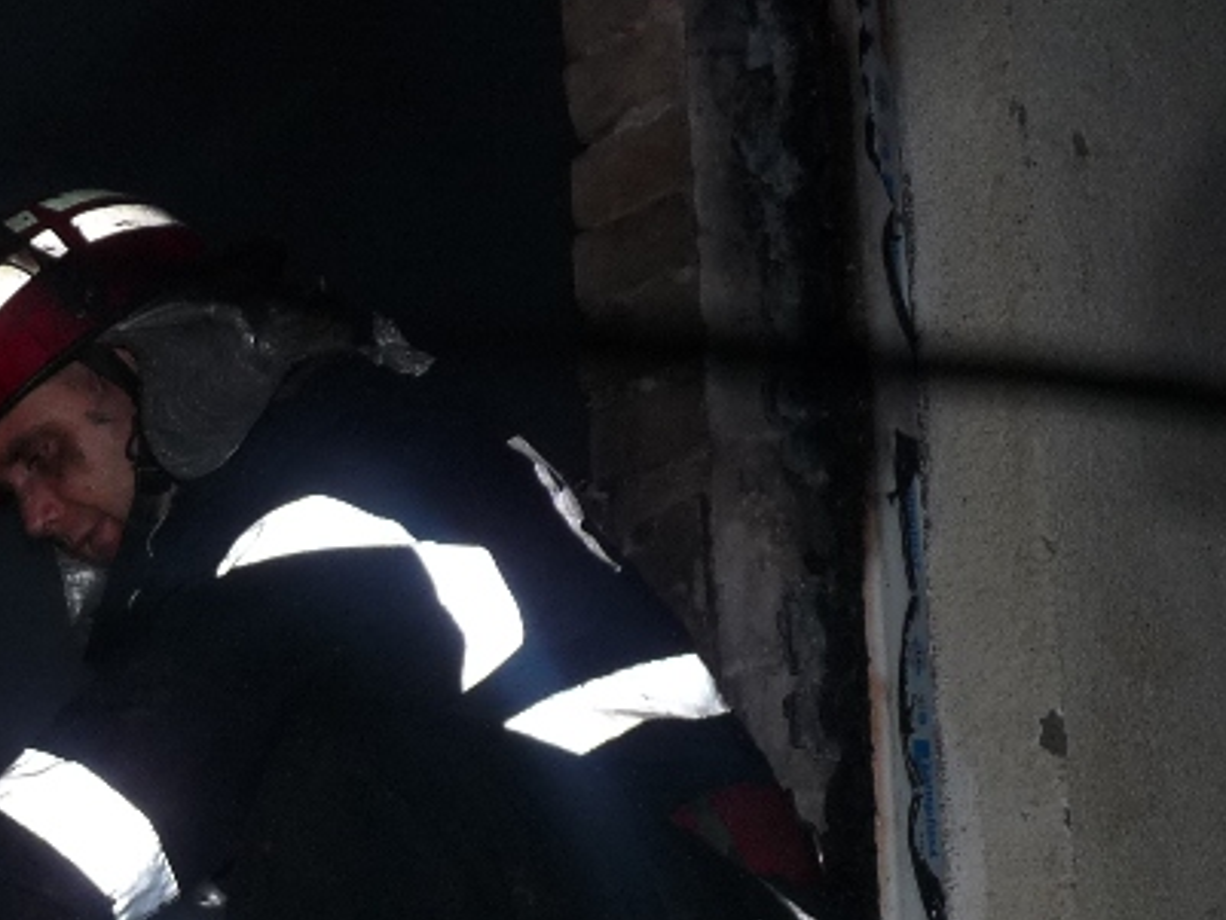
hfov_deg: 25.5
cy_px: 1061
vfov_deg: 20.2
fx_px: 2445
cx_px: -208
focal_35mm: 69
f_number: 2.8
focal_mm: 4.8
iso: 100
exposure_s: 1/30
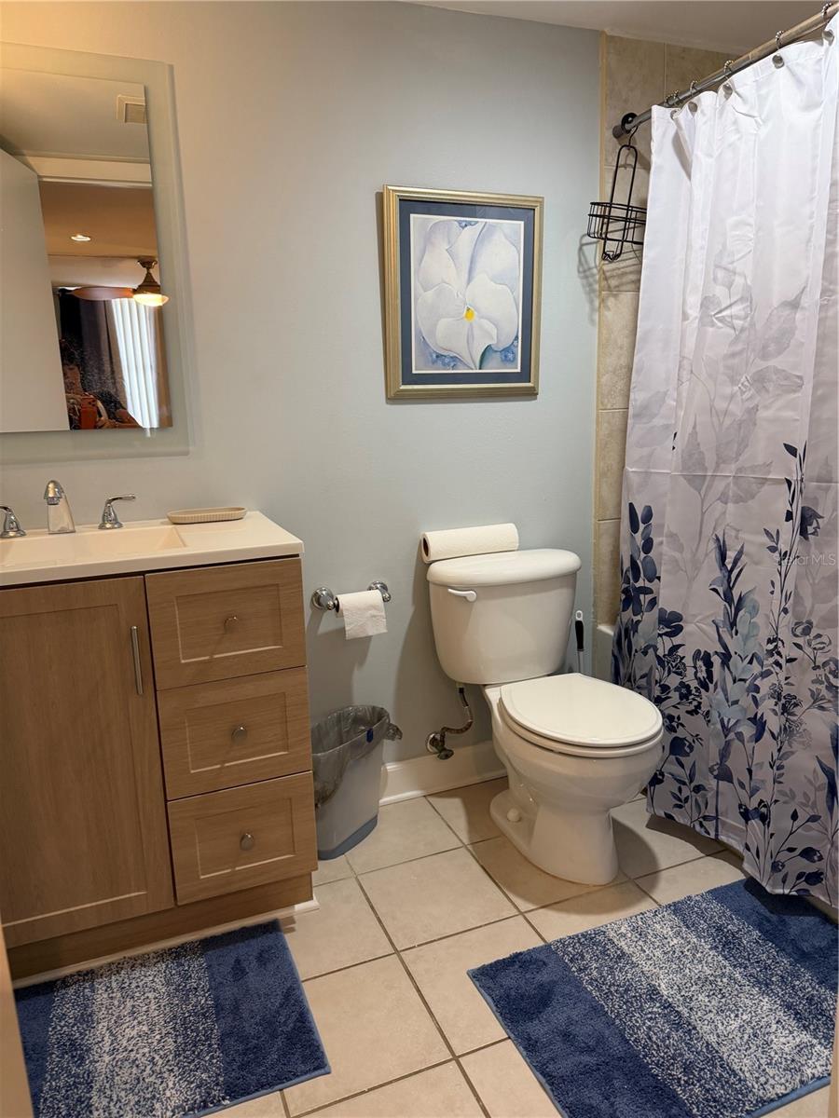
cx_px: 420
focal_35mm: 24
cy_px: 559
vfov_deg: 71.6
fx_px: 776
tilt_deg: -13.1
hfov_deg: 56.8
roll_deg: +1.8
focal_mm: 6.76
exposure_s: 1/60
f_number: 1.78
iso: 160
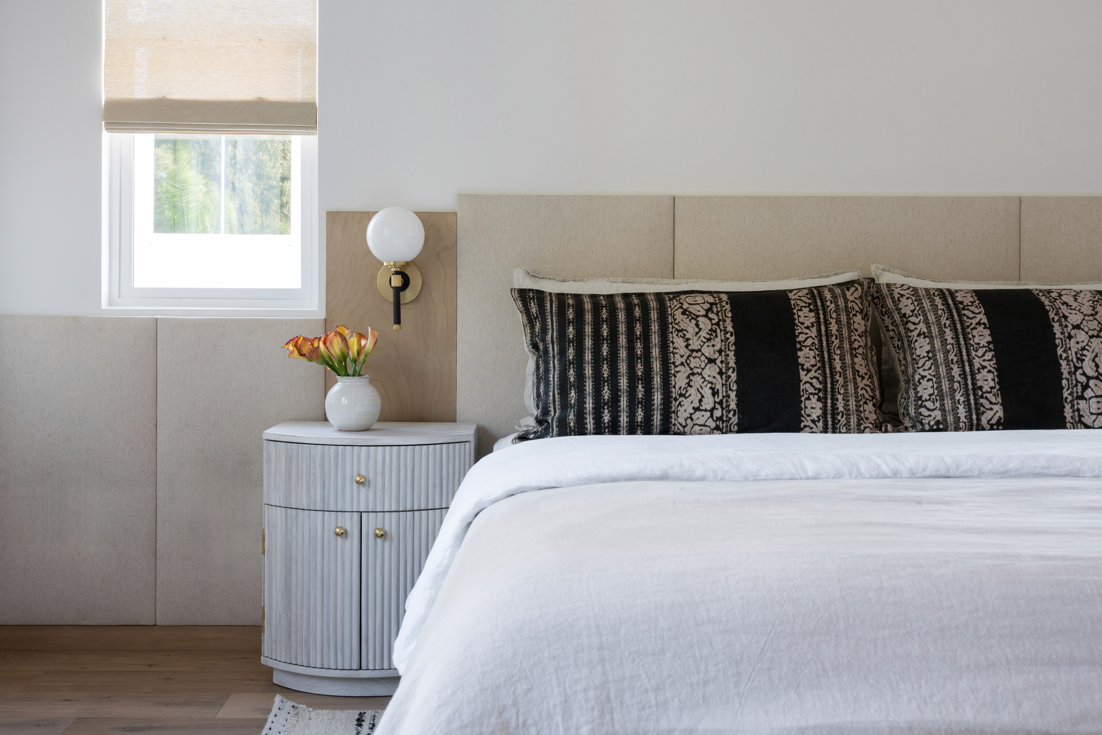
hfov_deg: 45.4
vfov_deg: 31.2
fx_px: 1316
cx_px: 551
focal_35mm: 43
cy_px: 368
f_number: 10
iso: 400
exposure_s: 1/2.5
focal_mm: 43
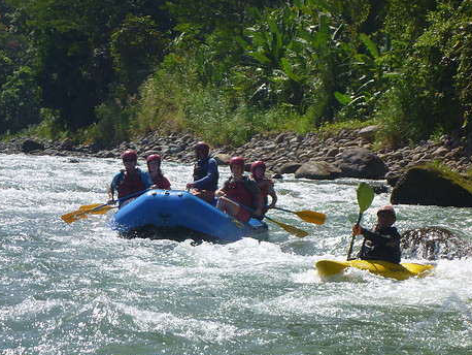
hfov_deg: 12.2
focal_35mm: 162
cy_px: 207
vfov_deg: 9.2
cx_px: 271
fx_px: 2210
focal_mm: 22.8
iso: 160
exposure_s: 1/500
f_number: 5.9
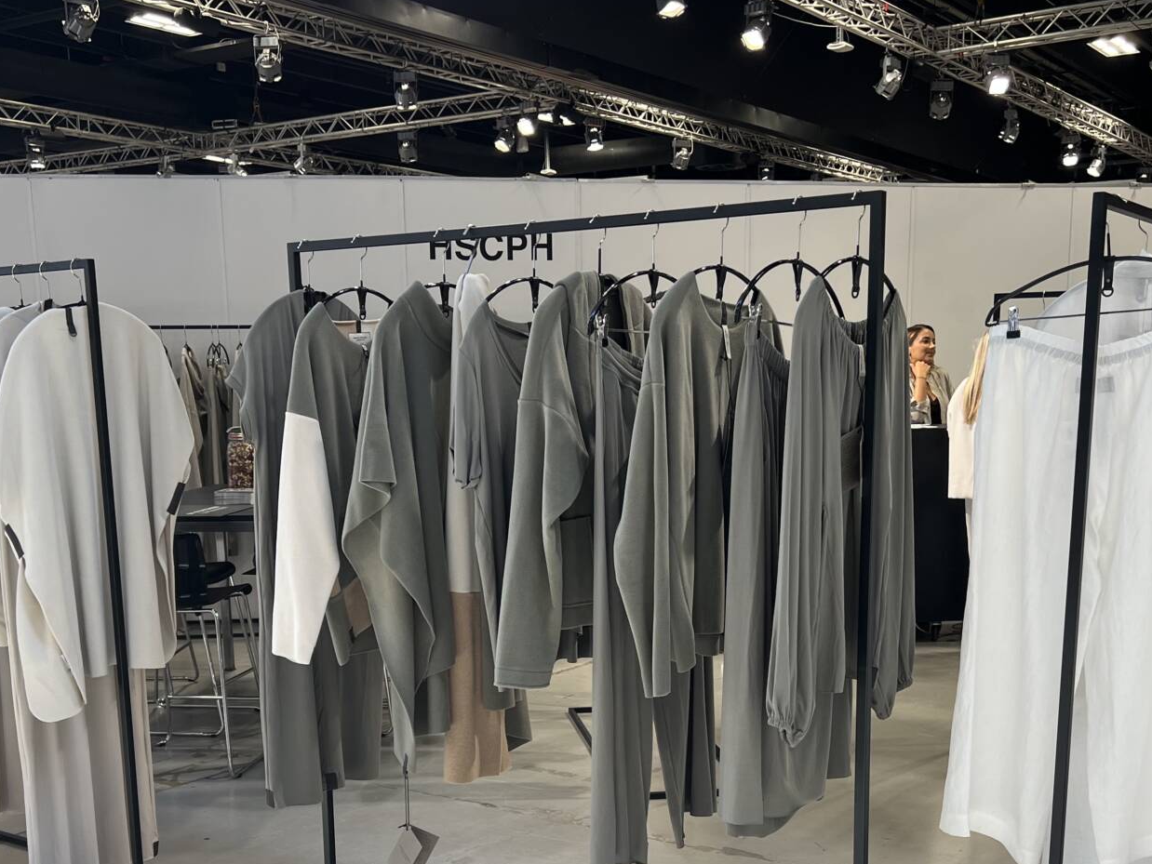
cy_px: 647
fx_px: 1431
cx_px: 591
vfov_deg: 33.0
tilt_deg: -10.7
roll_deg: +1.1
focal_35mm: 43
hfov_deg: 43.8
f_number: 1.5
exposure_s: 1/100
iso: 40
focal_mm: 5.7
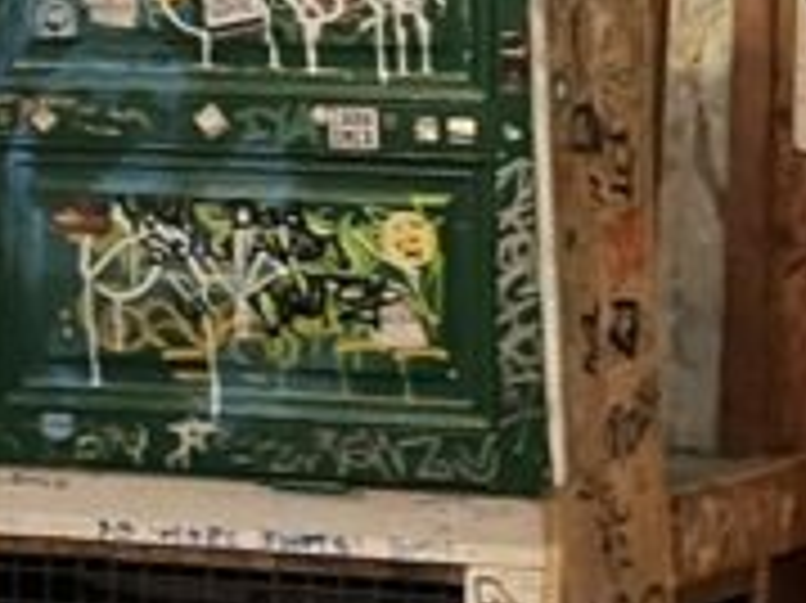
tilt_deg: -0.5
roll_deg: -2.1
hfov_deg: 13.2
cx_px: 266
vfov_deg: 9.9
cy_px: 63
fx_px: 3467
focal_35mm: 149
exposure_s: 1/25
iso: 640
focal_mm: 5.1
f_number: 1.6
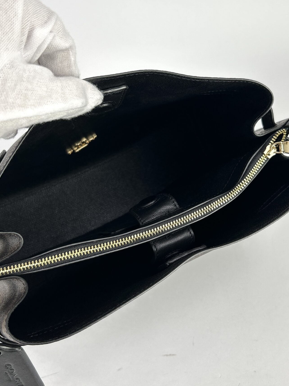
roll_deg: +9.8
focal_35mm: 39
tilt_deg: -36.5
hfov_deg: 36.8
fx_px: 434
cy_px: 166
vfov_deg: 47.7
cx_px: 148
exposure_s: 1/106
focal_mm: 5.7
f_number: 1.5
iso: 32
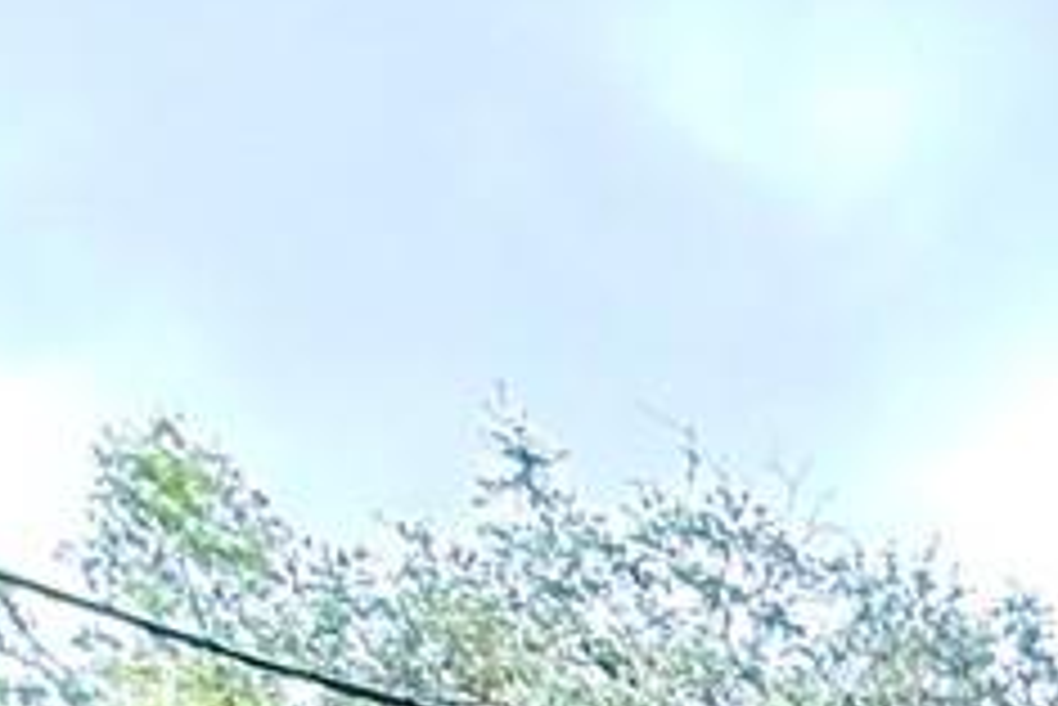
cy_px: 2356
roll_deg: +1.2
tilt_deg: -0.8
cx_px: 2039
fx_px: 2911
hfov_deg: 16.4
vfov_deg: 9.4
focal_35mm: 99
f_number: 2.2
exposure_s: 1/117
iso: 64
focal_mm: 2.22
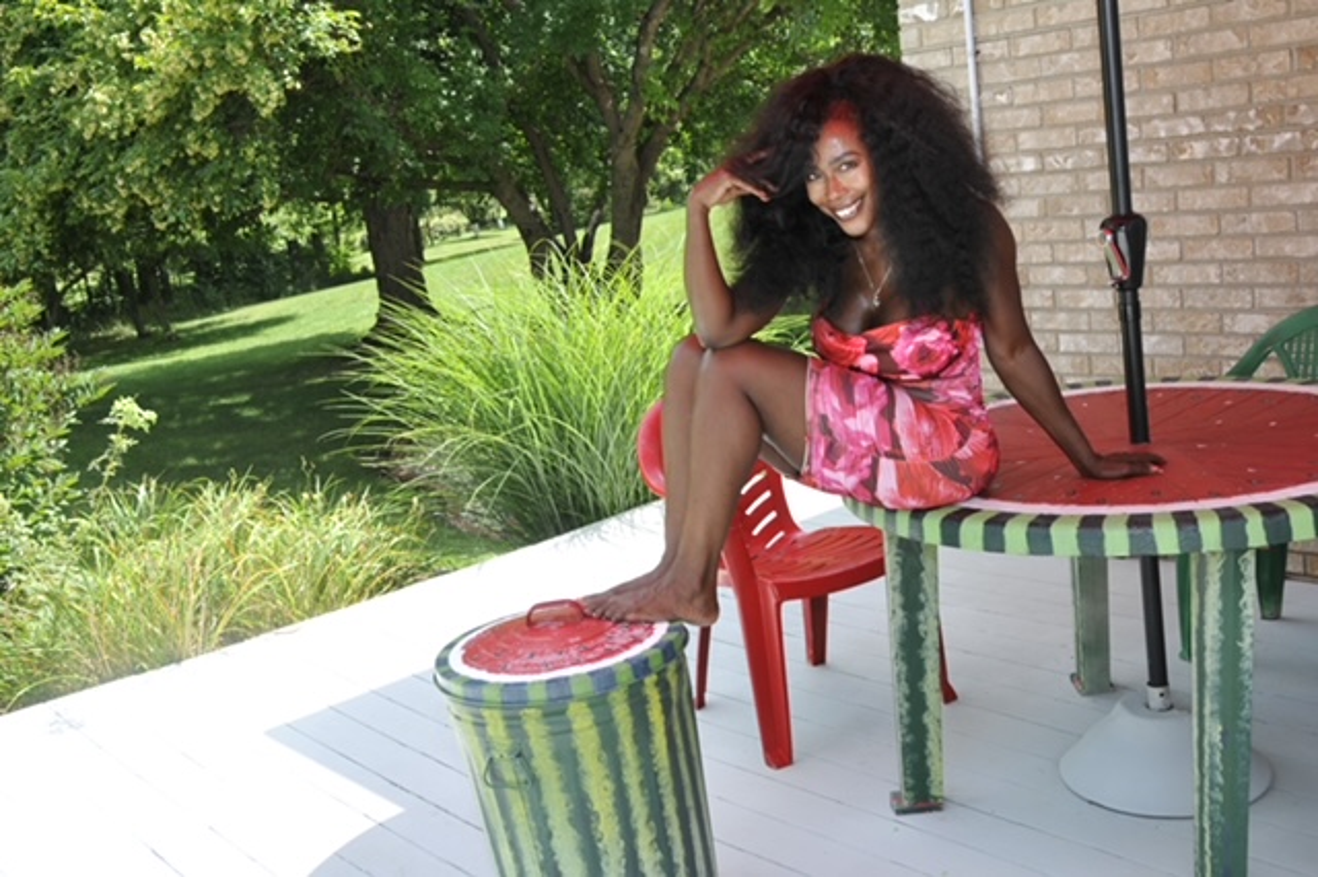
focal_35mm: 40
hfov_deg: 47.9
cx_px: 659
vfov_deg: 33.0
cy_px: 438
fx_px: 1482
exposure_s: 1/200
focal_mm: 27
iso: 125
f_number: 4.5
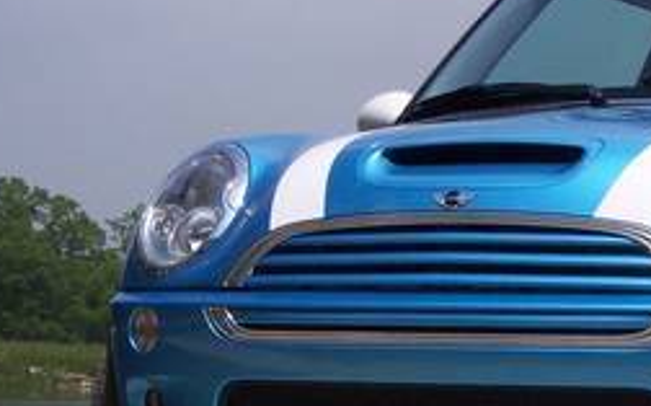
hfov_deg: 13.0
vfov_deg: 8.2
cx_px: 695
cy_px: 334
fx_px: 2818
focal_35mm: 159
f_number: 5.6
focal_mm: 13.3
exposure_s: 1/700
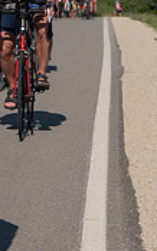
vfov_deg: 8.2
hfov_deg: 5.1
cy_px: -11
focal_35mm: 254
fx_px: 1743
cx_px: -42
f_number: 6.3
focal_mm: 75
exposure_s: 1/1600
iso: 200
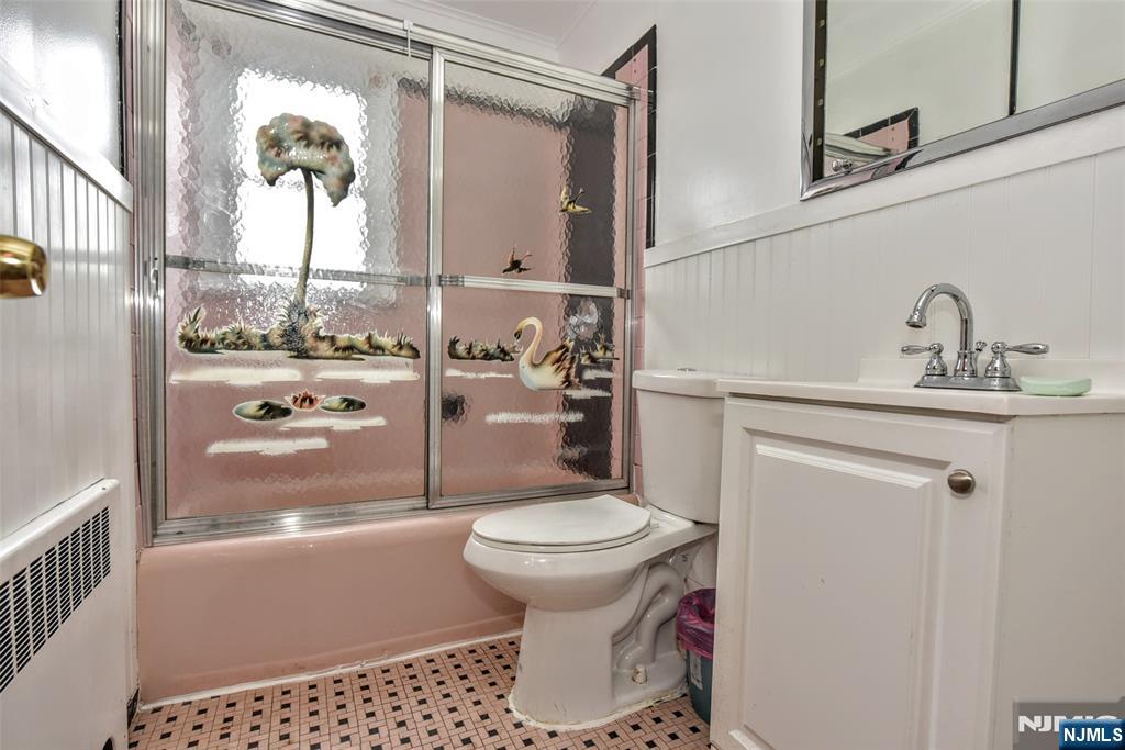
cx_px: 562
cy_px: 375
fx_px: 563
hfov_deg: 90.0
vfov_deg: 67.4
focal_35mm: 18
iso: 800
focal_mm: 18
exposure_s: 1/100
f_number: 5
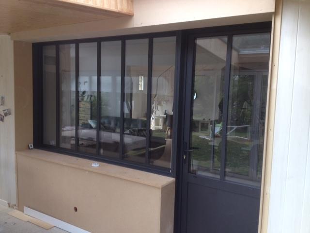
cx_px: 155
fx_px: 313
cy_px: 116
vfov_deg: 40.7
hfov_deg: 52.6
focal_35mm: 35
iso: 50
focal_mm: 4.28
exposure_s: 1/120
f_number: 2.4
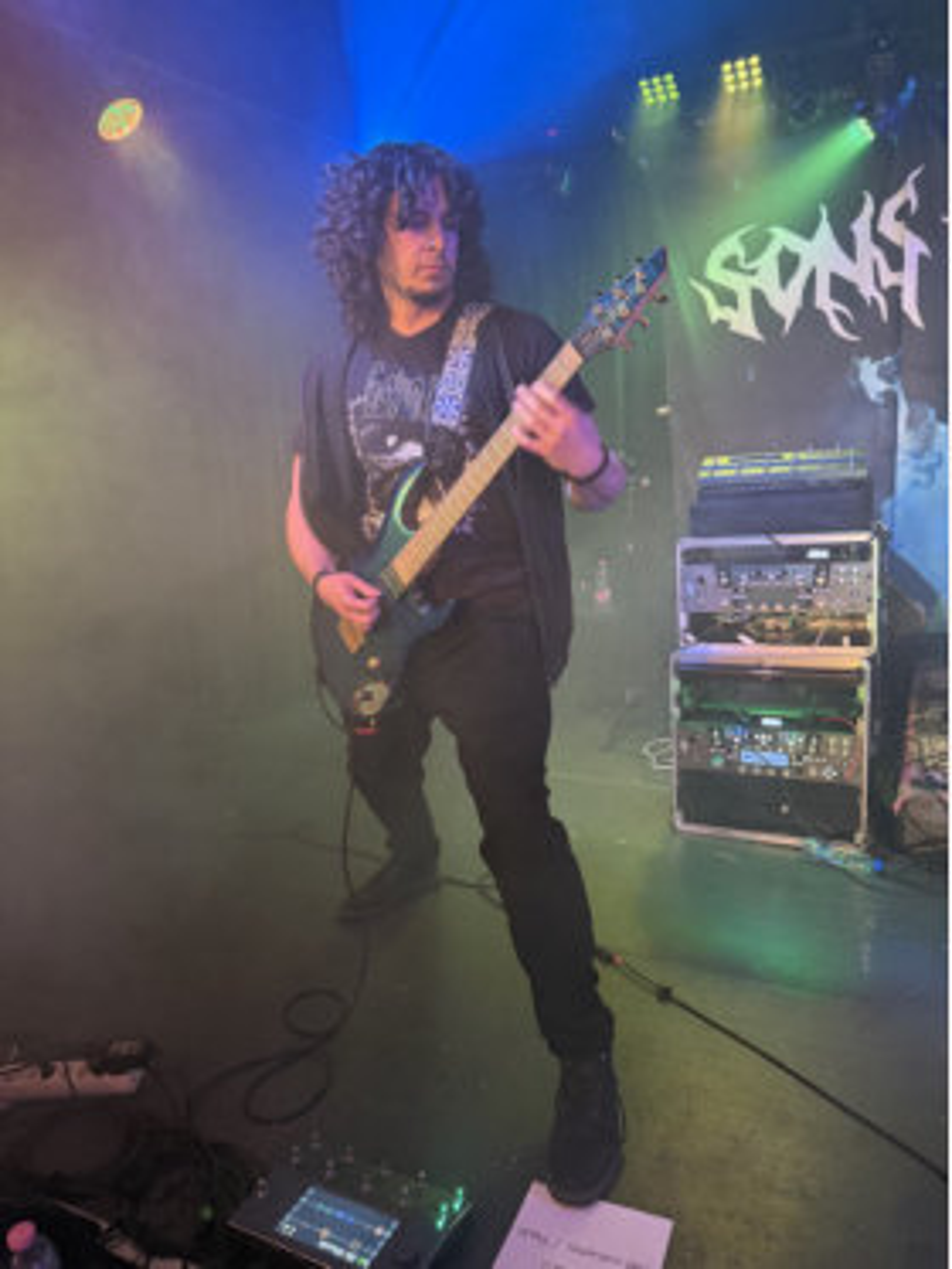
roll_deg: +1.7
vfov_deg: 71.6
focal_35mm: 24
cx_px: 476
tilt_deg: -8.6
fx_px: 880
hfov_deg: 56.8
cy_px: 634
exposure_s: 1/49
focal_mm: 6.76
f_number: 1.78
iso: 250
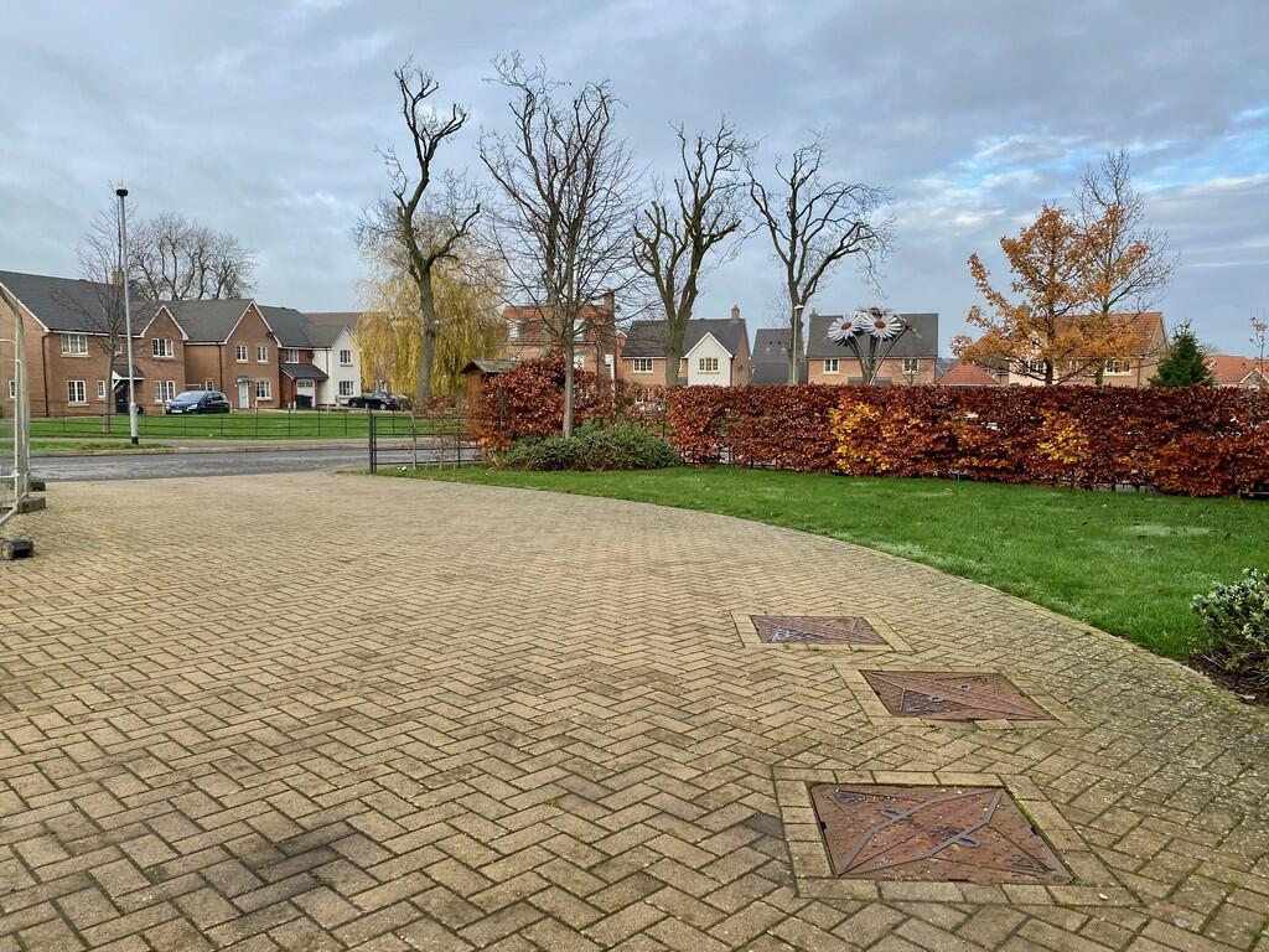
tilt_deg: -5.7
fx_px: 953
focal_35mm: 26
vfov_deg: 53.1
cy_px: 476
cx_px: 634
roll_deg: +0.3
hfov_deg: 67.3
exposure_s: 1/719
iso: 32
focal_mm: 4.25
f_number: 1.8
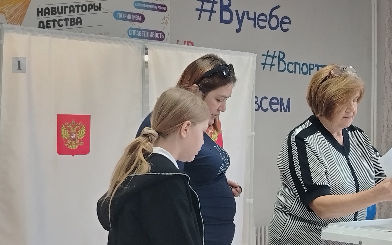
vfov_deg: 17.2
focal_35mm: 76
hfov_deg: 26.9
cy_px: 108
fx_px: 812
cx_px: 280
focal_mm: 5.25
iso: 509
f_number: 1.75
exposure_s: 1/50
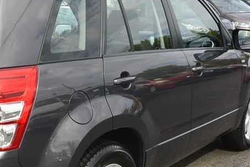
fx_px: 424
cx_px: 35
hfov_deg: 31.6
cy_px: 120
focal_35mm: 61
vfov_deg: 22.1
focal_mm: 10
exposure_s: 1/250
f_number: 8
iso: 160
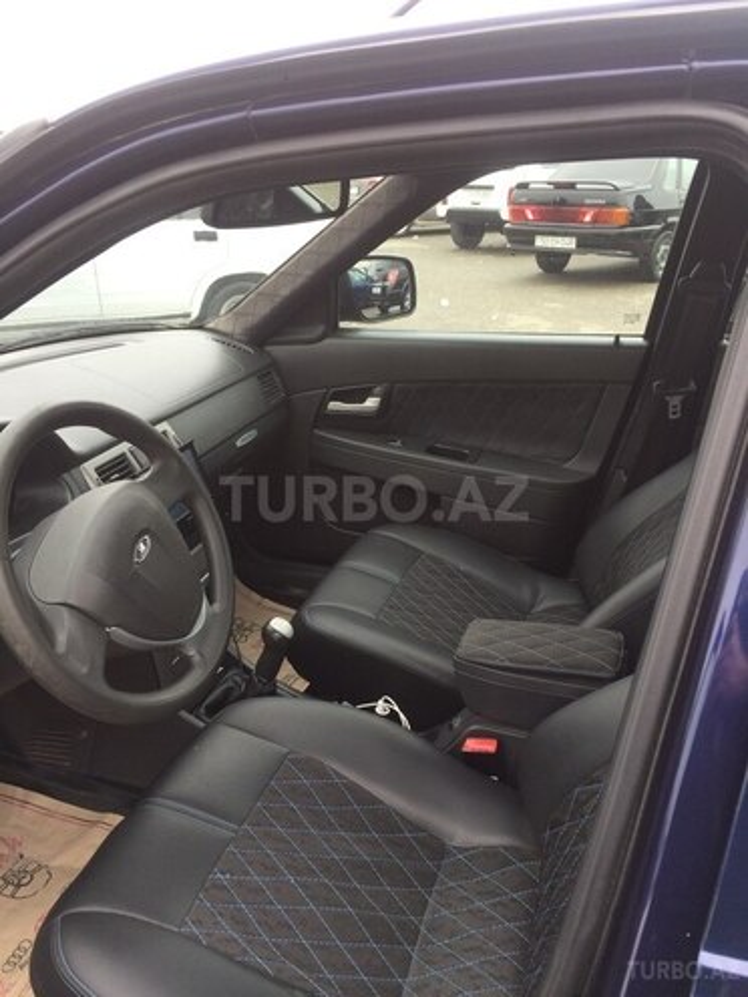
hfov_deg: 48.2
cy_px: 498
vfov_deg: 61.7
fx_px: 836
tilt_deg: -25.3
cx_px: 374
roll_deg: +2.1
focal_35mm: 29
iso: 32
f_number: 2.2
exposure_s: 1/198
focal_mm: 4.15
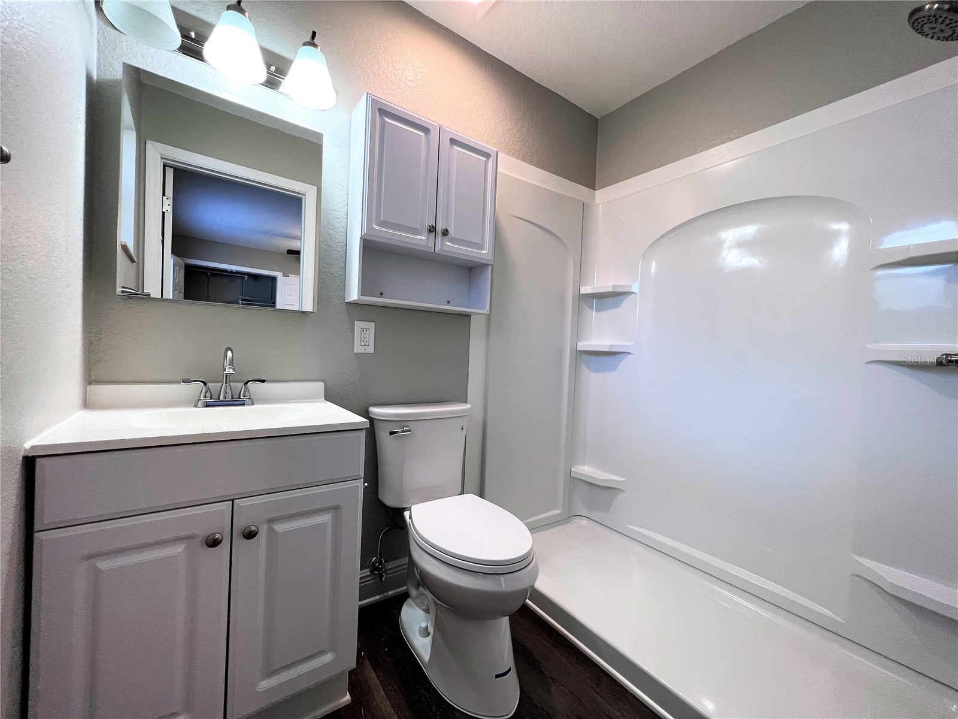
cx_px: 479
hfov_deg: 106.2
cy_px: 360
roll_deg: -2.1
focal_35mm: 13
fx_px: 360
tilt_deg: -1.8
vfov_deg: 89.9
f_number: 1.8
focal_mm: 1.57
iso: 160
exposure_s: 1/120
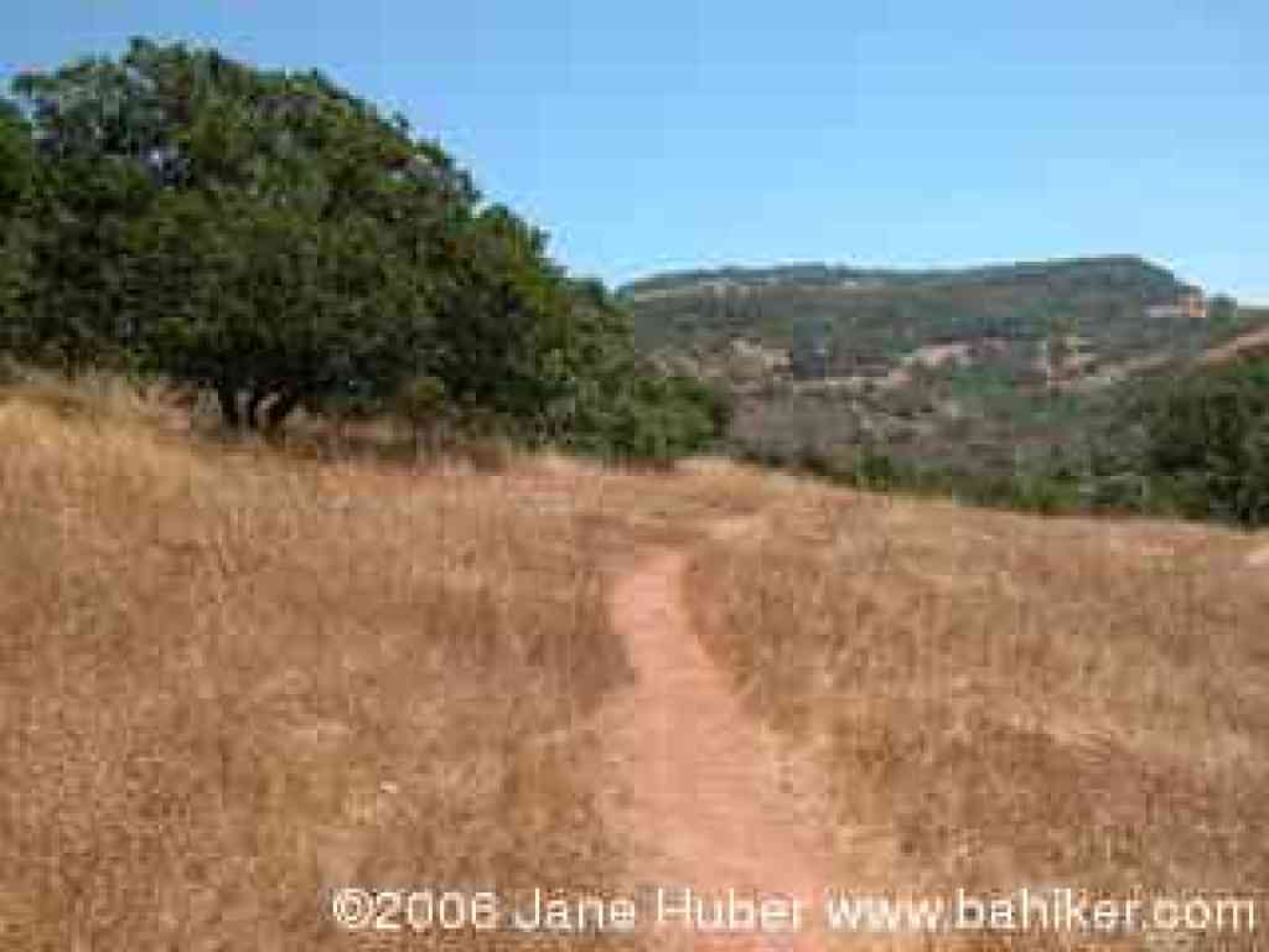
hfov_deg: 54.0
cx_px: 634
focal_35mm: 34
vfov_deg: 41.8
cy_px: 476
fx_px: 1246
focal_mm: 8.9
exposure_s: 1/317
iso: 100
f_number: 5.6
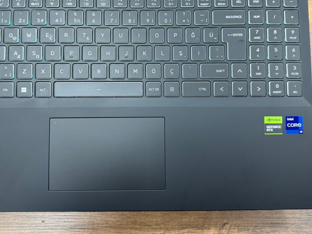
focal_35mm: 33
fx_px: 297
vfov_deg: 42.6
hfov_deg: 55.3
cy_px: 86
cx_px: 147
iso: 250
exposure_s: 1/50
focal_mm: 6.76
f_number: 1.78
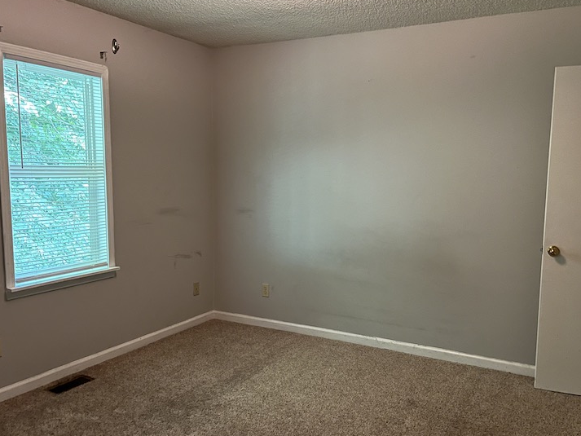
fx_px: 520
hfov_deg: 58.3
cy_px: 235
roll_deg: -1.3
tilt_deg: -6.7
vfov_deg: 45.4
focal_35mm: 31
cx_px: 293
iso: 400
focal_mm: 5.1
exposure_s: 1/40
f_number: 1.6
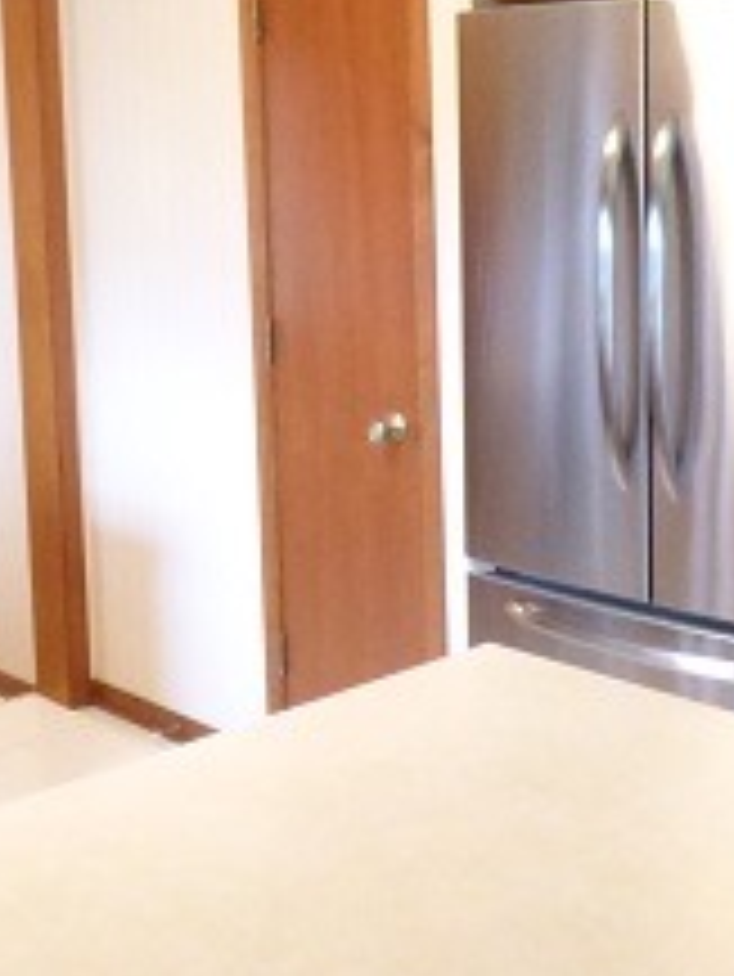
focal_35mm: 59
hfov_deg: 24.6
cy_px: 238
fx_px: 1666
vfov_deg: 32.1
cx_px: 180
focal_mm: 3.58
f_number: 7.1
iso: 1000
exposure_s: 1/4
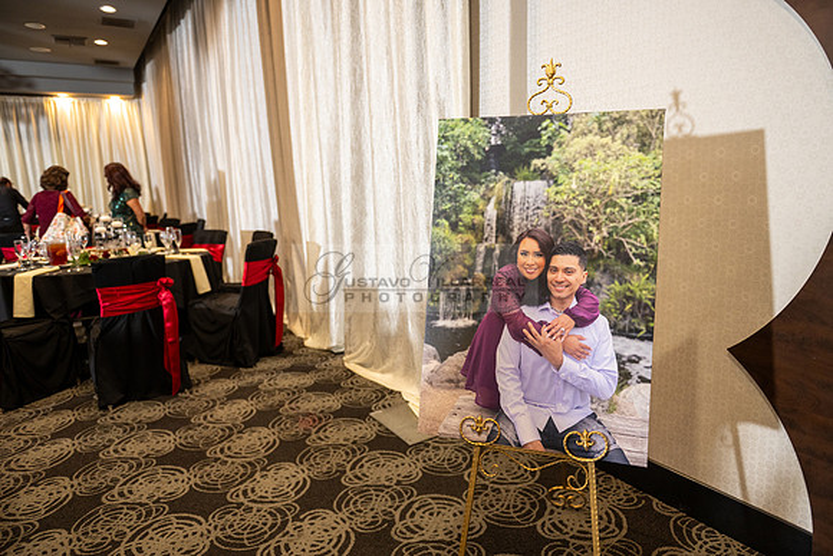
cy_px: 278
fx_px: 555
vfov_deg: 53.2
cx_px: 416
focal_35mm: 24
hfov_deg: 73.7
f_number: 2.8
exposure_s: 1/160
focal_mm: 24
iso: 800
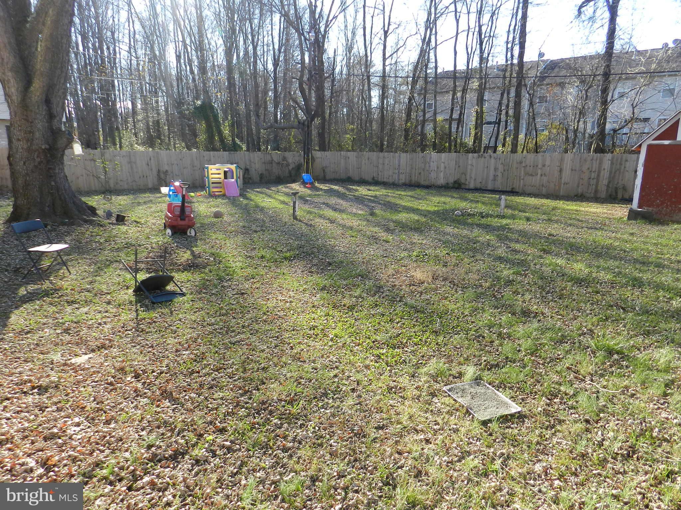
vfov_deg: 58.9
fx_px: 452
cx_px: 340
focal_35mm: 23
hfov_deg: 73.9
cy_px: 255
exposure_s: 1/320
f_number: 3.4
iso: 160
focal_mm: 4
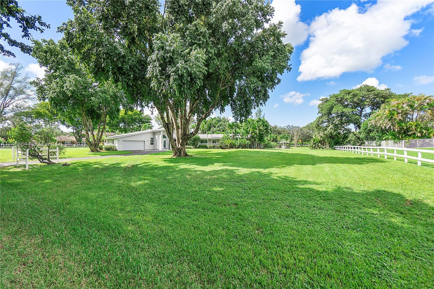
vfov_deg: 77.3
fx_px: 181
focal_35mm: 15
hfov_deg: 100.4
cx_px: 217
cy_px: 144
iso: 200
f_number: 9
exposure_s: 1/800
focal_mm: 10
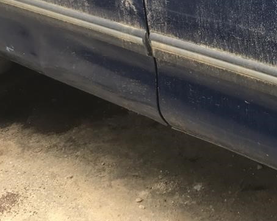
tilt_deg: -17.7
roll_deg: +2.2
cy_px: -41
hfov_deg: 24.4
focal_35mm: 77
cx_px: 220
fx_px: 631
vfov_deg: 18.9
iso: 20
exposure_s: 1/128
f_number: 1.8
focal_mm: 3.99
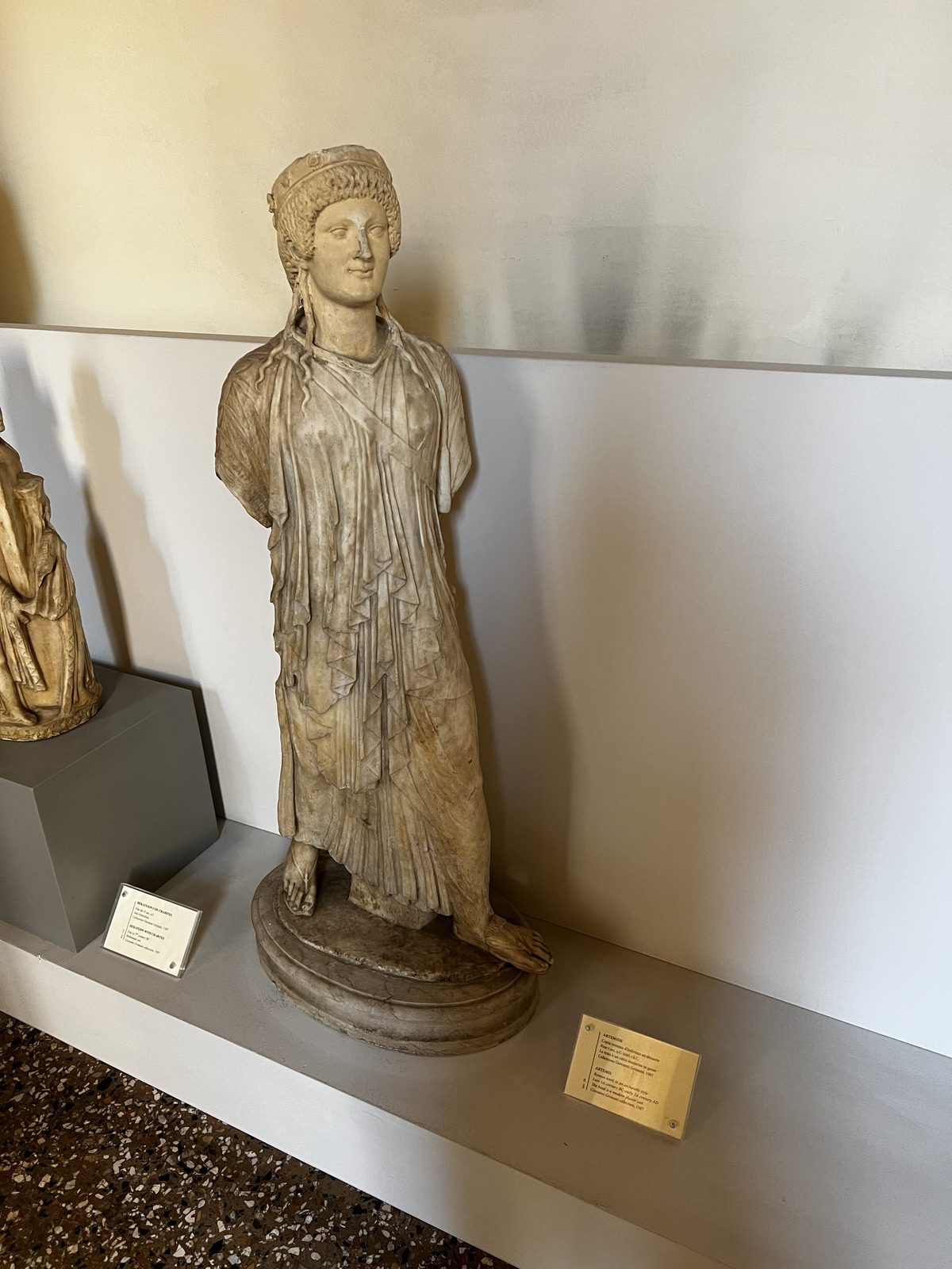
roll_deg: +0.7
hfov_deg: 53.1
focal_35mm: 26
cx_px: 476
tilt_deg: -25.5
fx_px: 953
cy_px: 634
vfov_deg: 67.3
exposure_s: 1/50
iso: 80
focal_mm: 5.7
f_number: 1.5
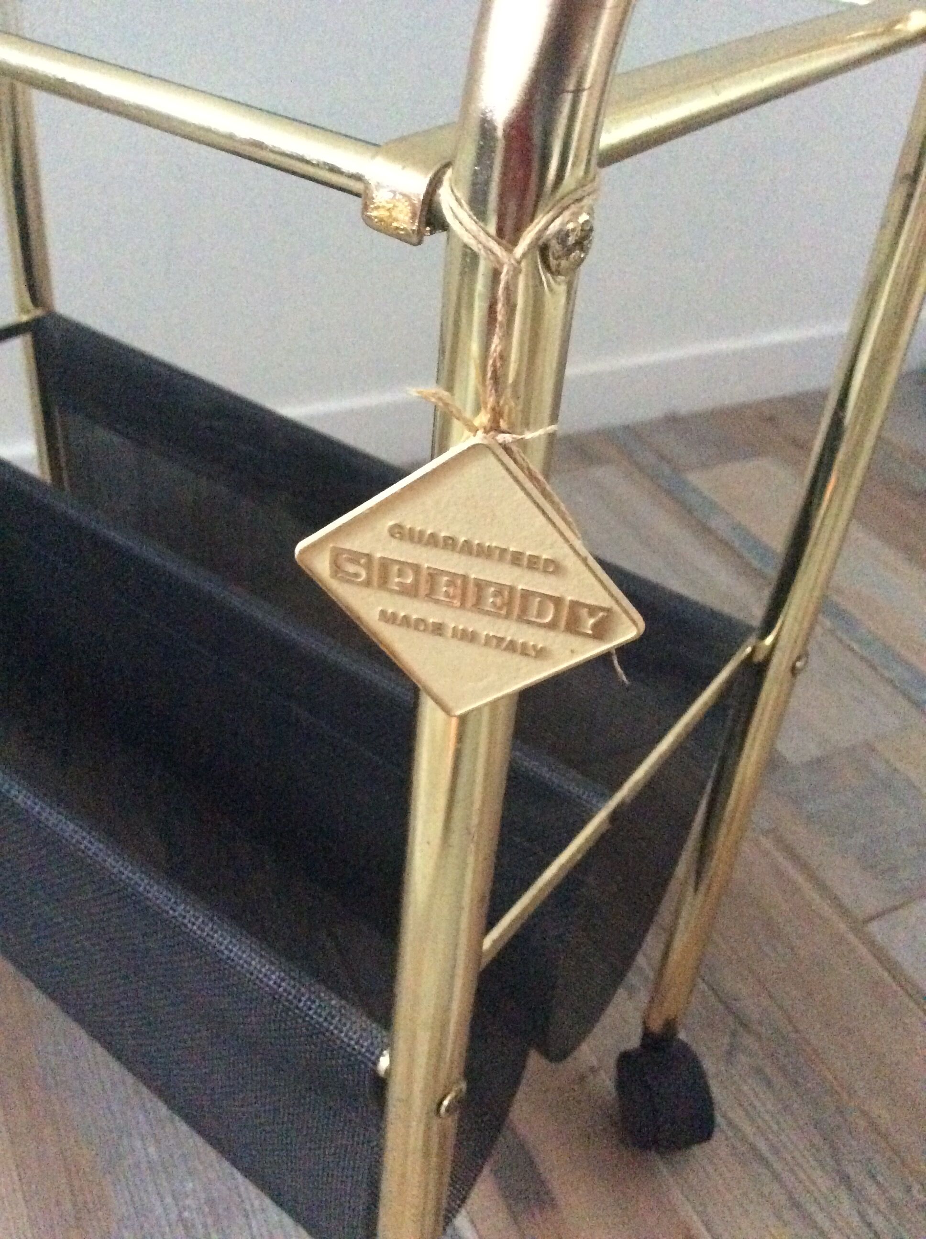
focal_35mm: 32
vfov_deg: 56.9
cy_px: 620
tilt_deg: -38.0
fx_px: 1144
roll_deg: -6.2
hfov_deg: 44.1
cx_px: 463
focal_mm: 3.3
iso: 800
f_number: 2.4
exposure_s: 1/17
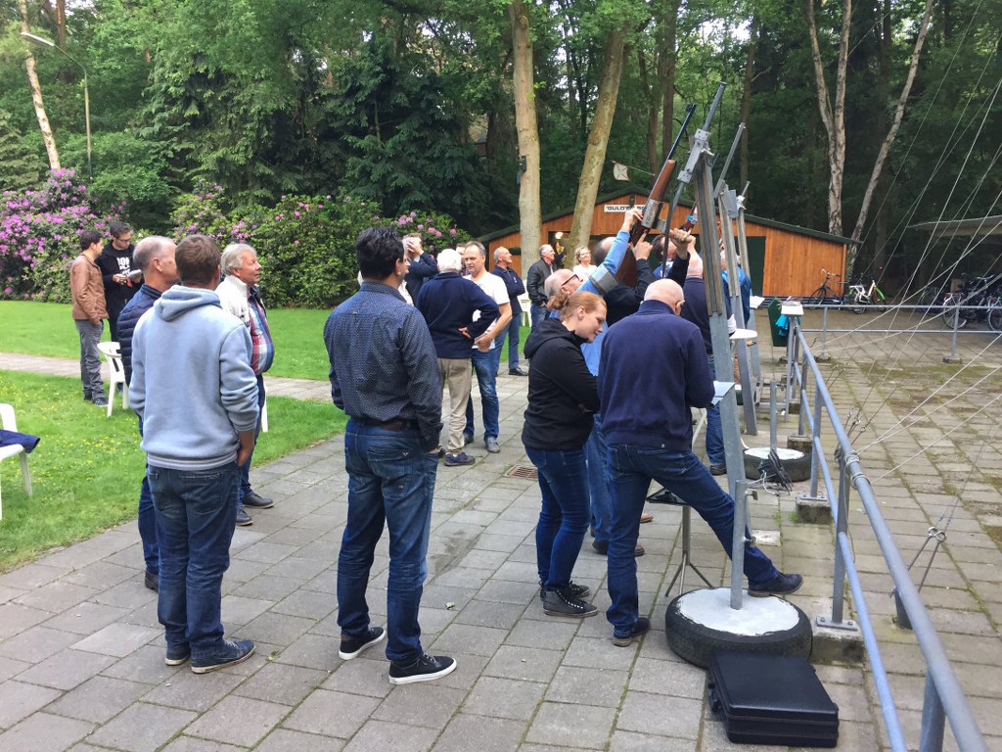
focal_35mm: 29
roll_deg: -0.4
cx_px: 501
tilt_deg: -7.3
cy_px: 376
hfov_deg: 61.7
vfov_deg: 48.2
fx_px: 839
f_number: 2.2
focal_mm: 4.15
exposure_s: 1/33
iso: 50
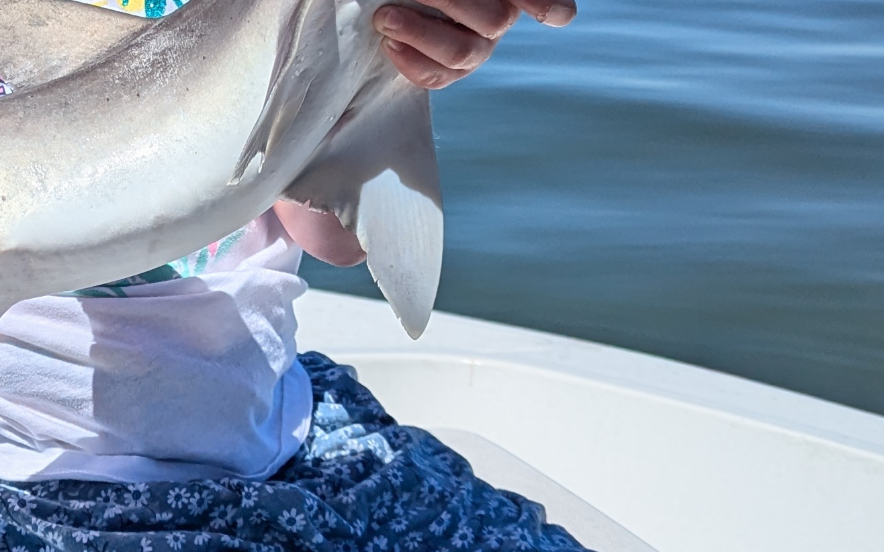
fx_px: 1903
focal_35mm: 79
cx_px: 72
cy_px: 189
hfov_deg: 25.3
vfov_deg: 16.5
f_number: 1.85
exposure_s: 1/5376
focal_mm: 6.81
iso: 52
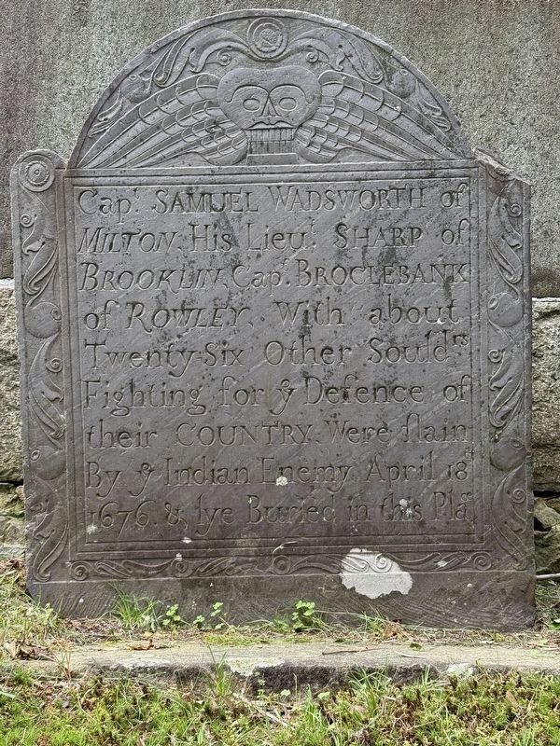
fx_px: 1035
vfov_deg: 39.7
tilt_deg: -2.0
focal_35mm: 48
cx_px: 280
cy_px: 373
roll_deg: -2.0
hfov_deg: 30.3
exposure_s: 1/242
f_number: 1.78
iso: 125
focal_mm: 6.76
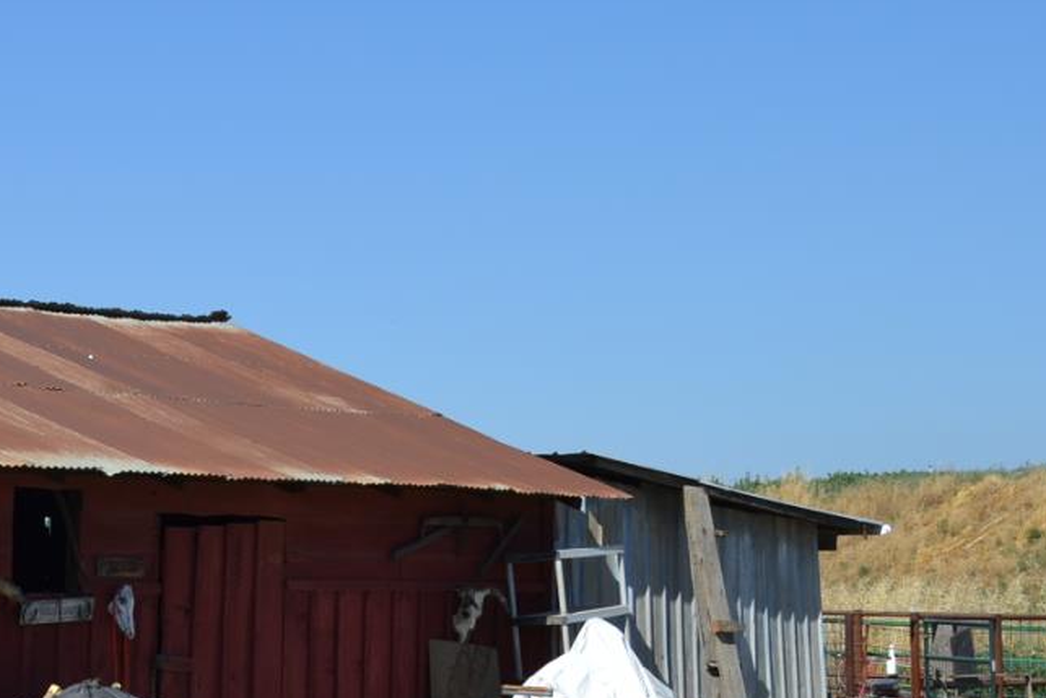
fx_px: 3051
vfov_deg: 13.0
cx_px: -81
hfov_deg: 18.8
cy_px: 335
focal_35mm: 105
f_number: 9
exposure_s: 1/320
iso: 100
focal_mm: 30
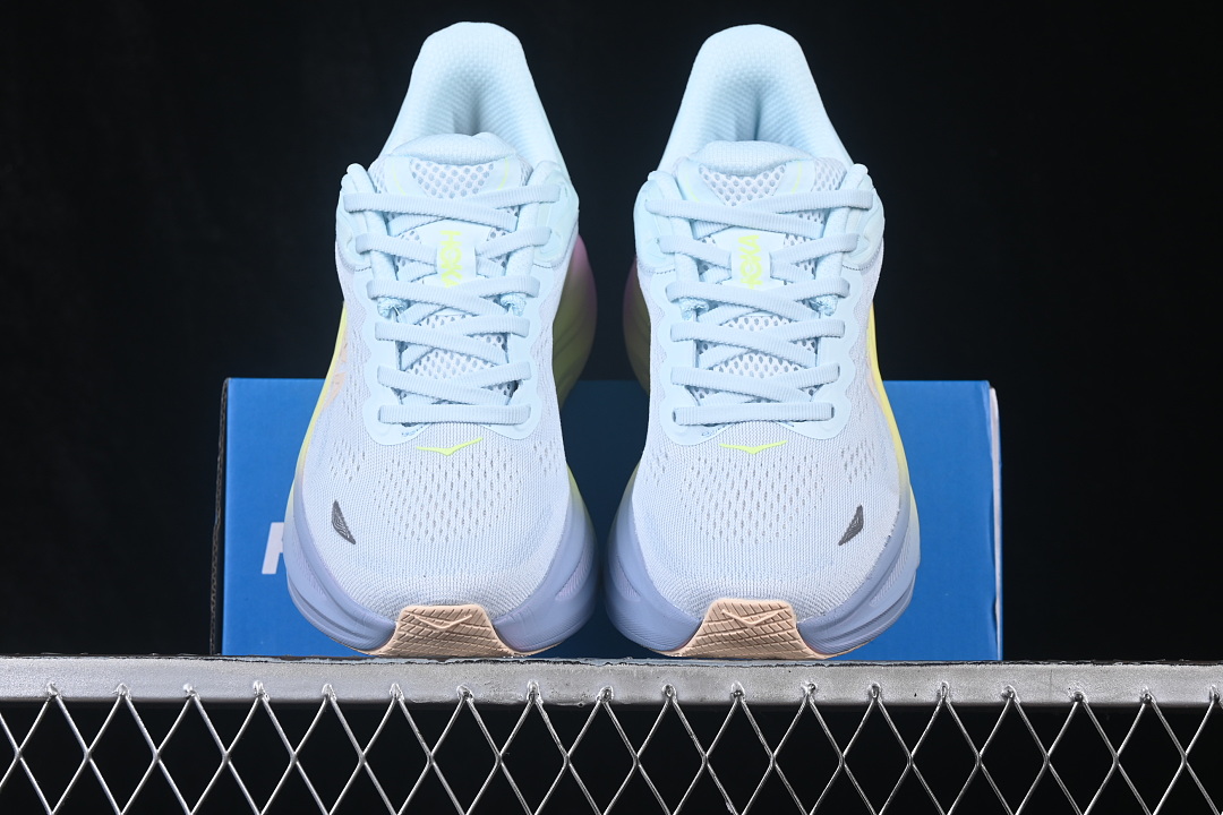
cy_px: 408
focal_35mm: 75
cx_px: 612
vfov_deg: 18.2
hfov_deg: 27.0
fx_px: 2548
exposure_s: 1/80
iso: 160
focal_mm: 50
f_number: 8
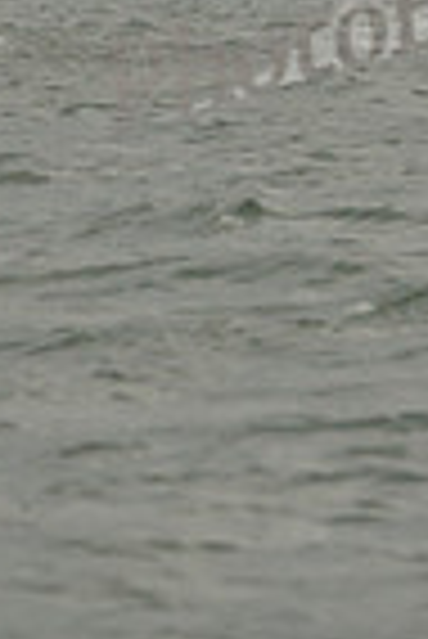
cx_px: -128
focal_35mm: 815
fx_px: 14498
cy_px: -612
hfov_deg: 1.7
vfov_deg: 2.5
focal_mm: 200
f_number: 8
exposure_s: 1/1600
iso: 280
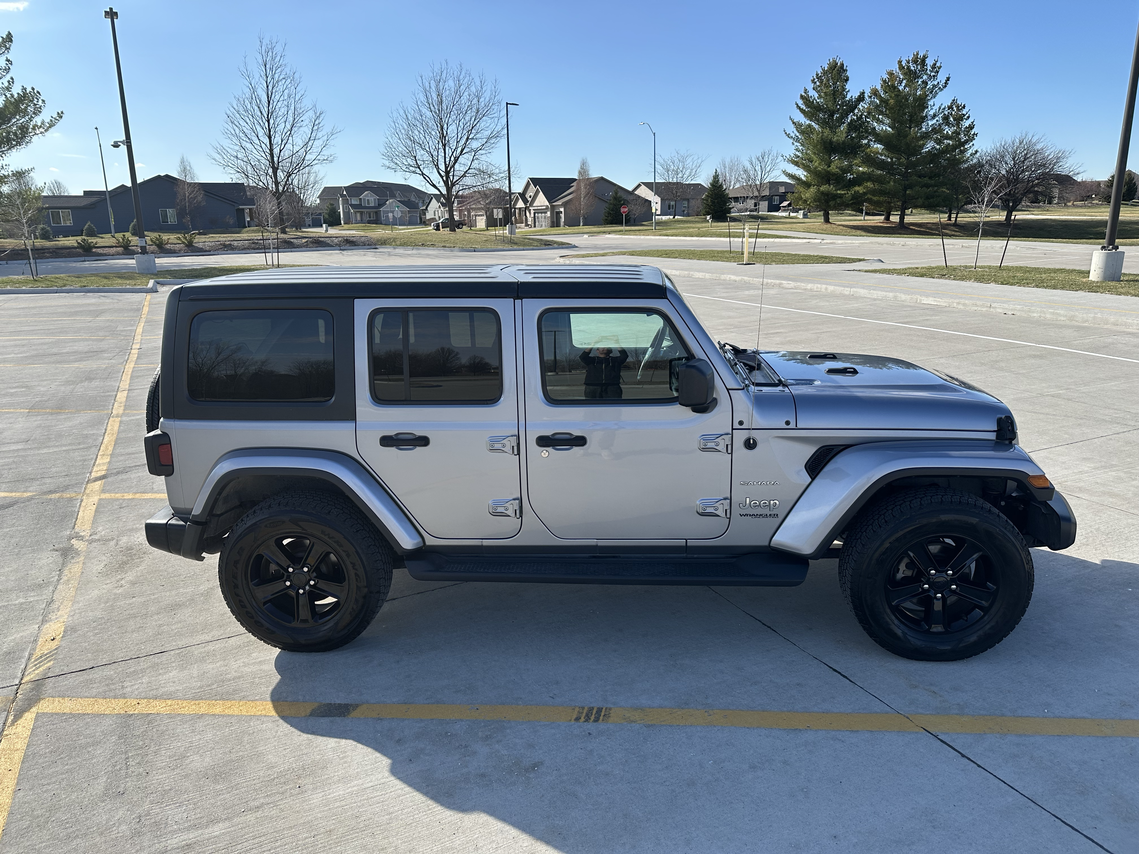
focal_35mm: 24
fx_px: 790
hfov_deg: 71.6
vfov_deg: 56.8
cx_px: 570
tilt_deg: -13.8
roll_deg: +1.0
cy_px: 427
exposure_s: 1/2967
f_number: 1.78
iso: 80
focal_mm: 6.86
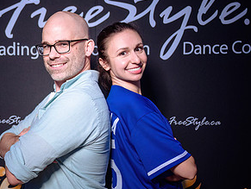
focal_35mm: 60
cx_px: 59
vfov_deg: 24.4
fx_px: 436
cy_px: 124
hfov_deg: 31.5
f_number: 2.8
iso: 800
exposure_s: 1/125
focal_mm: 30.5
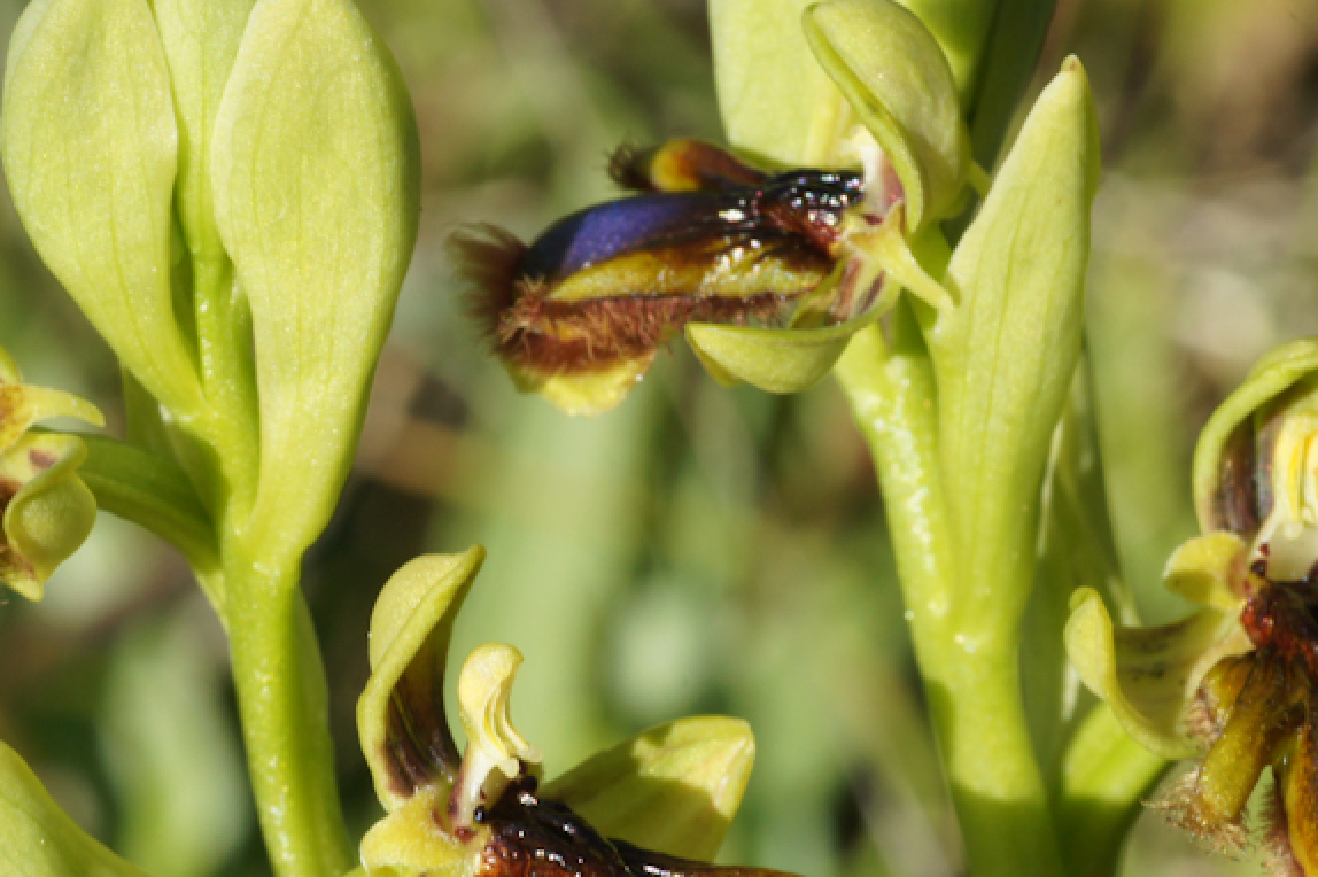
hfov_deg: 9.7
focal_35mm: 212
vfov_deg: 6.5
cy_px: 668
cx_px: 630
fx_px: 7757
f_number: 16
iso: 400
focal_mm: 90
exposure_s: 1/160
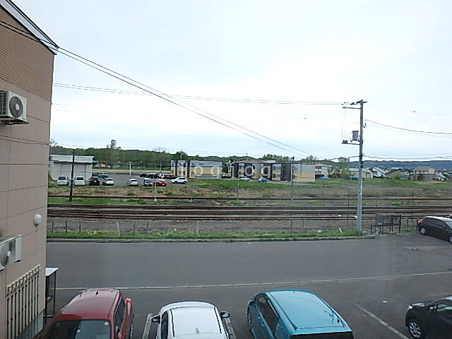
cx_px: 226
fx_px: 274
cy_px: 170
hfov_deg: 79.0
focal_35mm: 21
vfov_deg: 63.4
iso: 125
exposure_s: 1/640
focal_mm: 3.7
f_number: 3.5
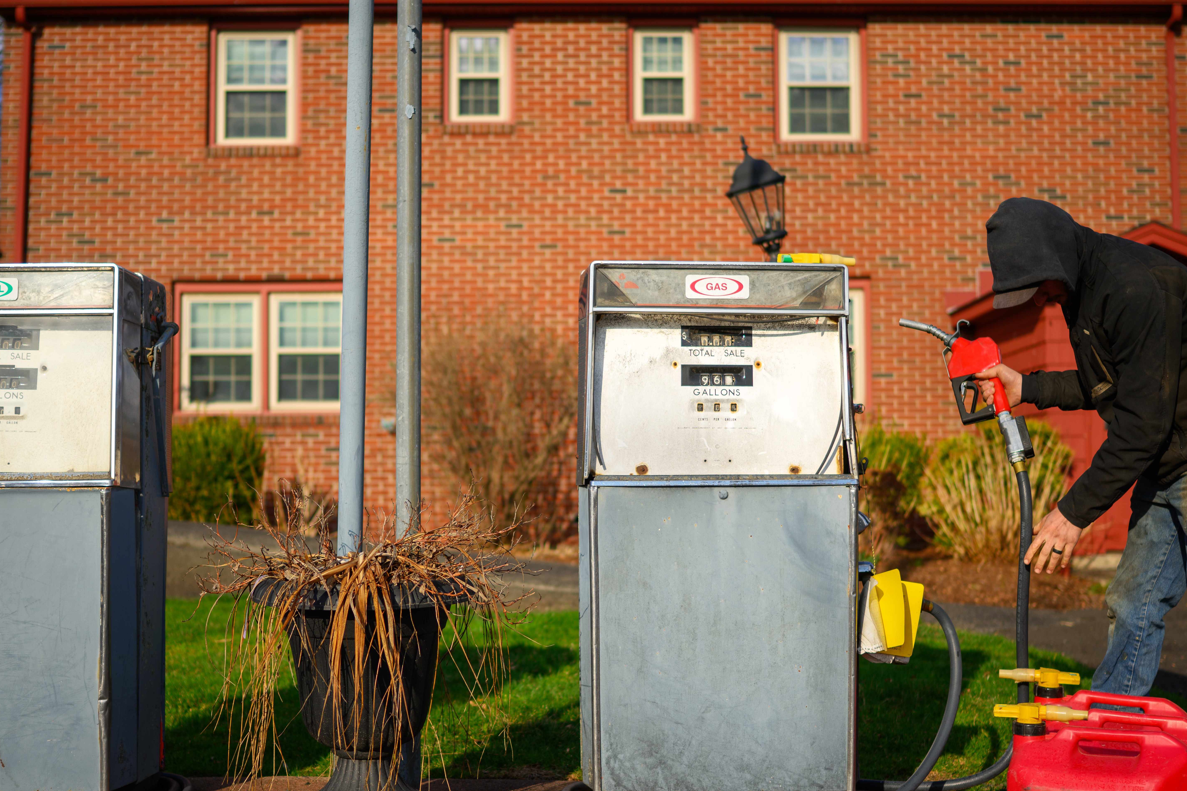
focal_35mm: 50
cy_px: 403
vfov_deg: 27.0
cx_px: 570
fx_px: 1648
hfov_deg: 39.6
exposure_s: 1/3200
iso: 32
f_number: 1.8
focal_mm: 35
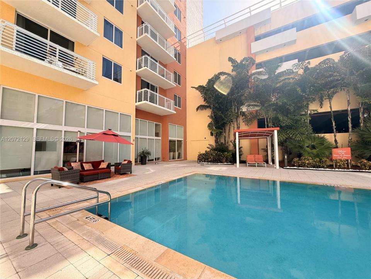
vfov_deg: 85.7
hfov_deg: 102.1
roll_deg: +0.8
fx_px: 150
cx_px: 186
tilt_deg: +4.3
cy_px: 140
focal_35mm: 14
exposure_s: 1/809
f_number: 2.2
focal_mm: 2.22
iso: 50
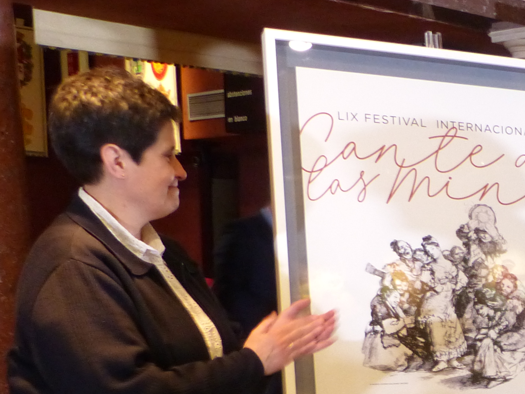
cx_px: 636
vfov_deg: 21.5
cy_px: 429
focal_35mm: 65
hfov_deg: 26.4
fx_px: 986
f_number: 2.8
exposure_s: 1/15
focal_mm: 4.6
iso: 400
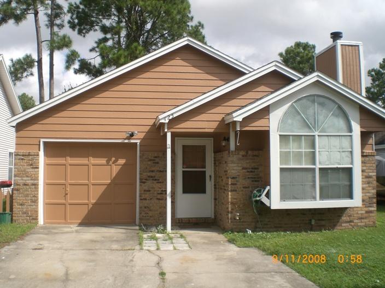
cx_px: 192
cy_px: 144
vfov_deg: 37.7
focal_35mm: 38
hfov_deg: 49.0
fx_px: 423
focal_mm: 6.3
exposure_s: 1/500
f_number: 4.4
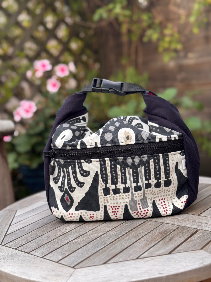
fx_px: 390
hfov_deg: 30.3
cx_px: 106
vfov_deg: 39.7
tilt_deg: -8.8
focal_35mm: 48
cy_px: 141
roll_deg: +6.7
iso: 50
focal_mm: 6.76
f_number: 1.78
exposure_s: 1/185
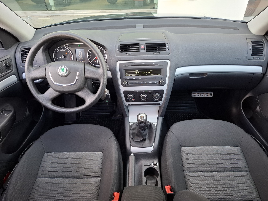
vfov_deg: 58.9
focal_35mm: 23
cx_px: 134
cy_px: 100
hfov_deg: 73.9
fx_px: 178
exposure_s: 1/100
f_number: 1.8
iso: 125
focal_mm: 5.54
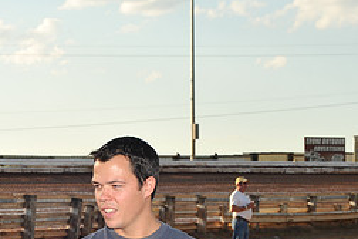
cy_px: 262
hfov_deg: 17.7
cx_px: 82
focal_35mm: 115
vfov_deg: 11.7
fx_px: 1144
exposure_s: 1/250
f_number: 10
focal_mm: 50
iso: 200
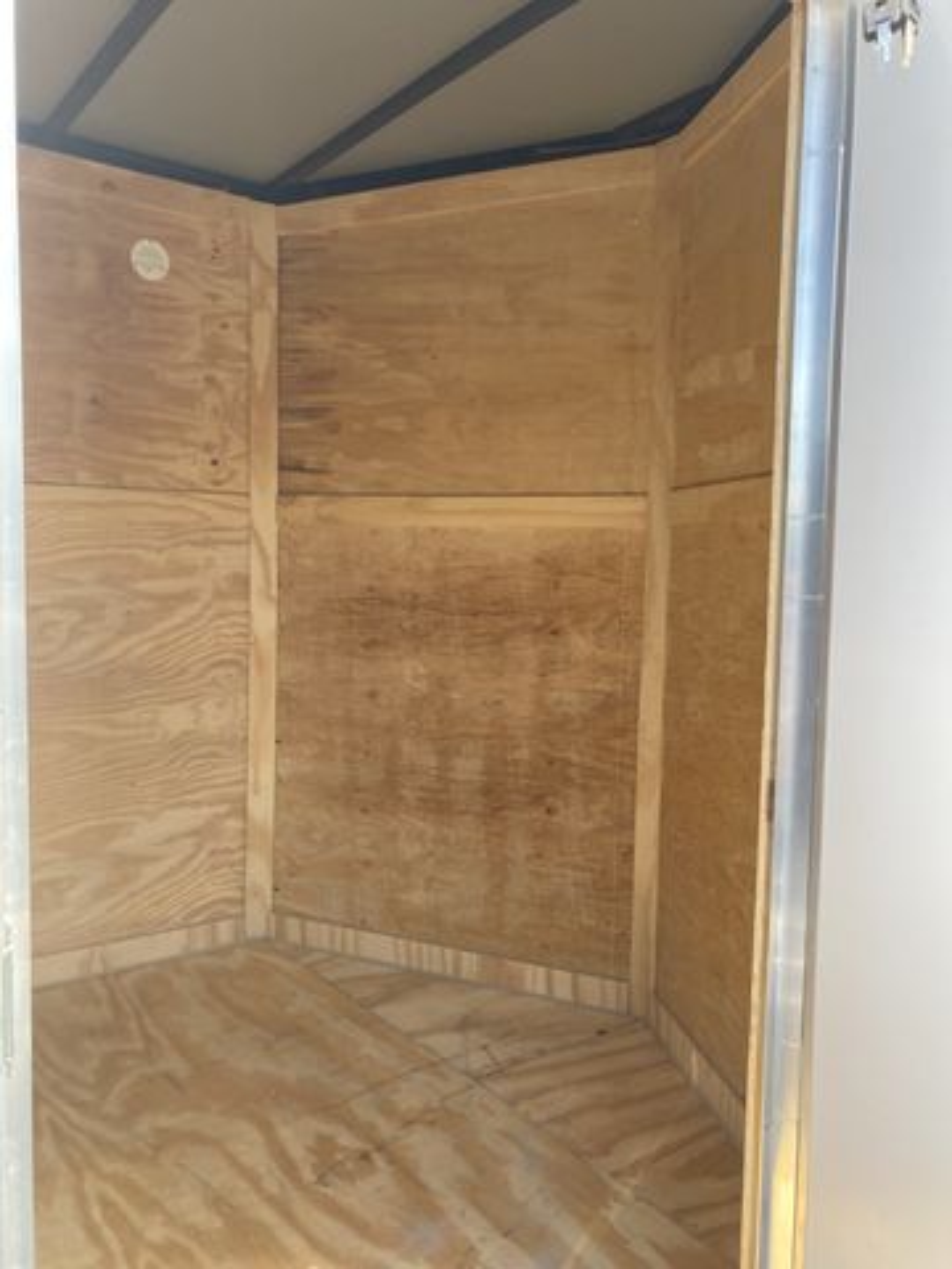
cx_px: 476
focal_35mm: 28
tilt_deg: -1.4
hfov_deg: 49.7
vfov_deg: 63.4
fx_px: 1027
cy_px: 634
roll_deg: -0.9
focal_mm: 3.99
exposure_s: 1/179
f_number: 1.8
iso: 20
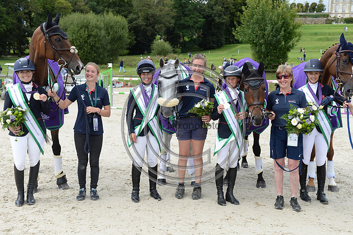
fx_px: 470
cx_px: 176
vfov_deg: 28.0
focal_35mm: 48
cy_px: 118
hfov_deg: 41.1
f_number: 5.6
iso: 1250
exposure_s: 1/3200
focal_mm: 48
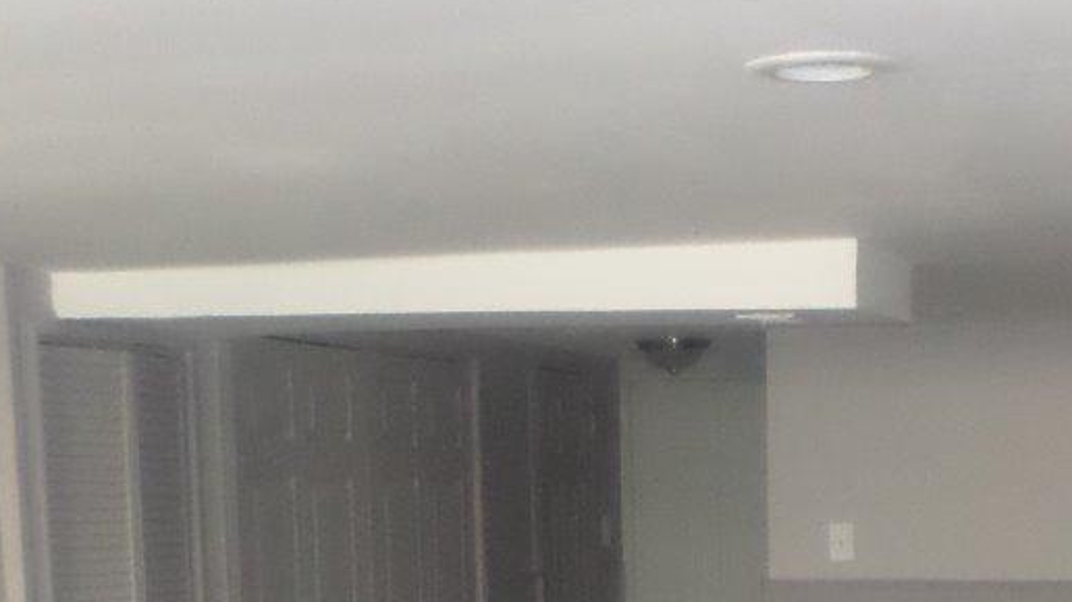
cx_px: 775
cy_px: 876
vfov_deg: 14.9
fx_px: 2160
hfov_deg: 27.6
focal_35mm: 76
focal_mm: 4.5
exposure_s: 1/30
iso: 320
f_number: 2.5
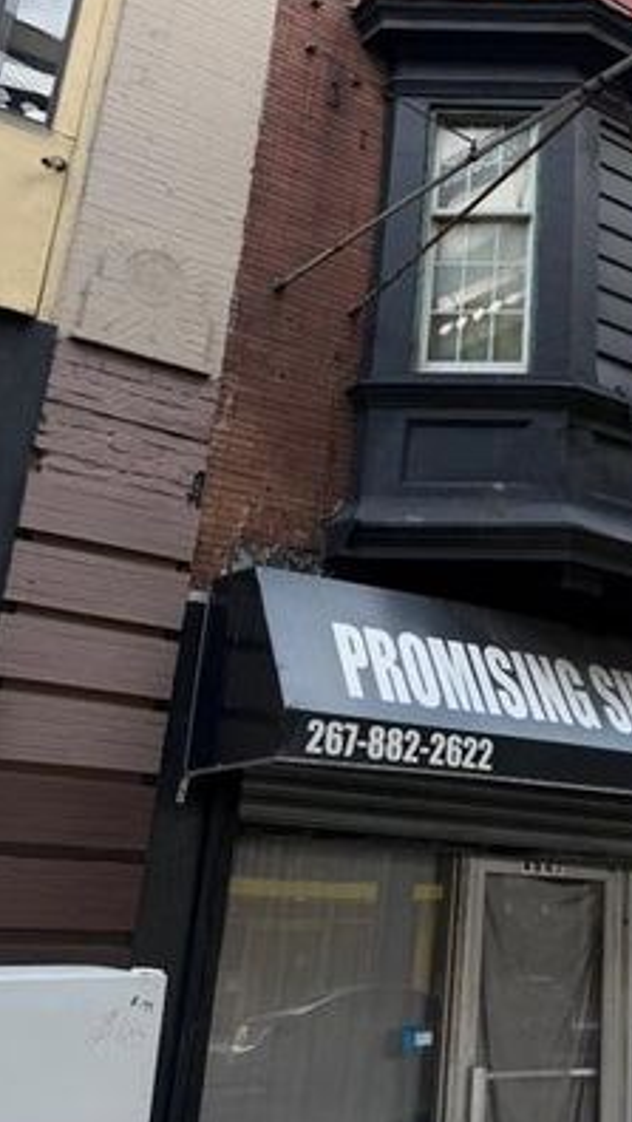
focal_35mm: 44
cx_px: 612
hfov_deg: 25.9
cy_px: 330
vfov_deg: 45.3
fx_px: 1310
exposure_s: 1/559
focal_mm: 6.76
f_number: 1.78
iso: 80
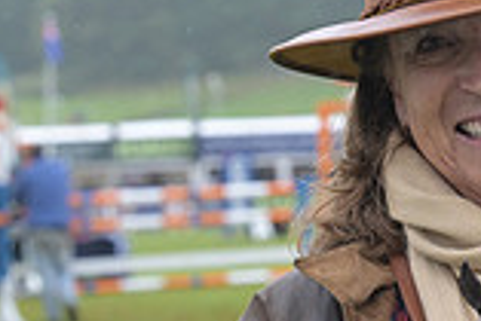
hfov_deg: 7.7
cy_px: 105
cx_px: 855
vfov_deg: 5.3
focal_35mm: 259
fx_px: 3464
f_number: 5.6
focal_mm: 70
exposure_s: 1/800
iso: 900
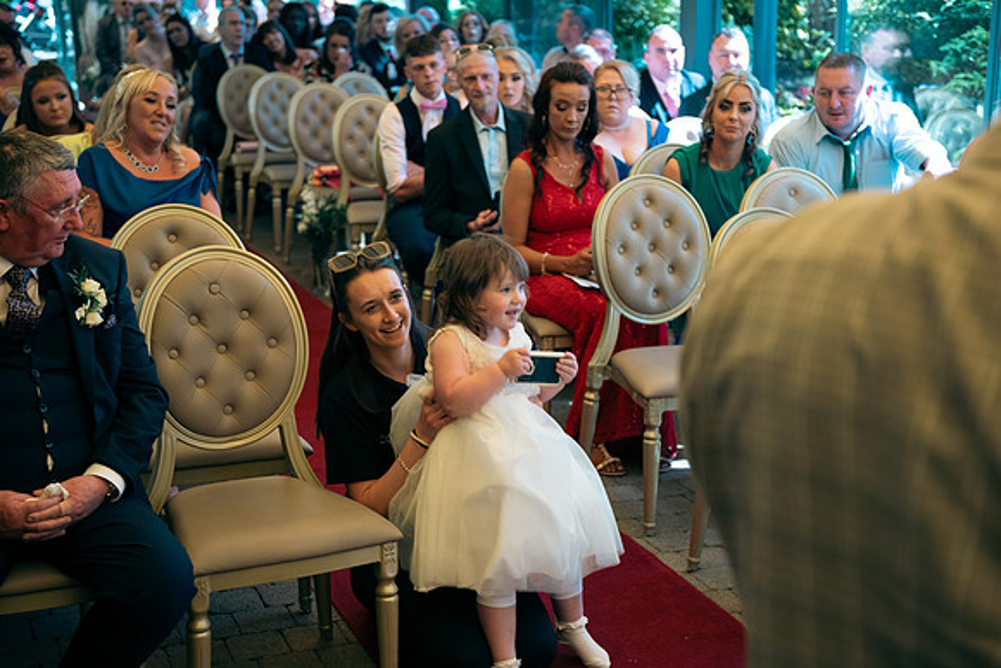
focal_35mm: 56
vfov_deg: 24.2
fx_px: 1557
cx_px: 500
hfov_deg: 35.6
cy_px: 334
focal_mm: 56
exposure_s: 1/250
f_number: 3.5
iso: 250
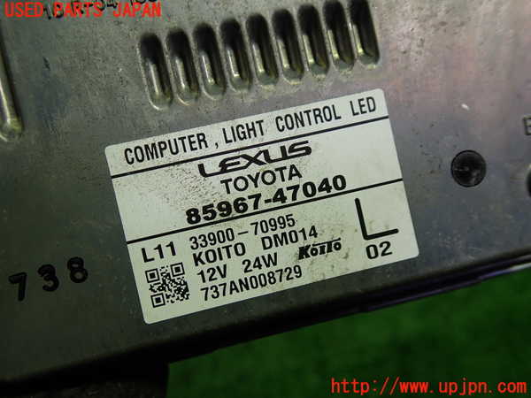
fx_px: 460
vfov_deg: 46.8
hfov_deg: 60.0
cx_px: 266
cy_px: 199
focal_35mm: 30
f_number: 2.3
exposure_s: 1/60
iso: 125
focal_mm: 5.4
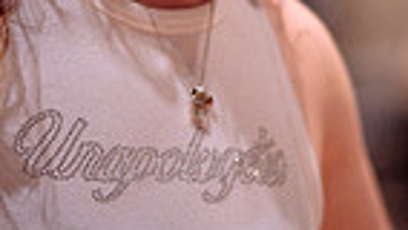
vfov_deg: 2.4
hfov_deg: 4.3
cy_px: -95
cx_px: 200
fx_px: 5444
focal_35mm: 503
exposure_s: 1/125
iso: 1600
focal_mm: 105
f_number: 1.4
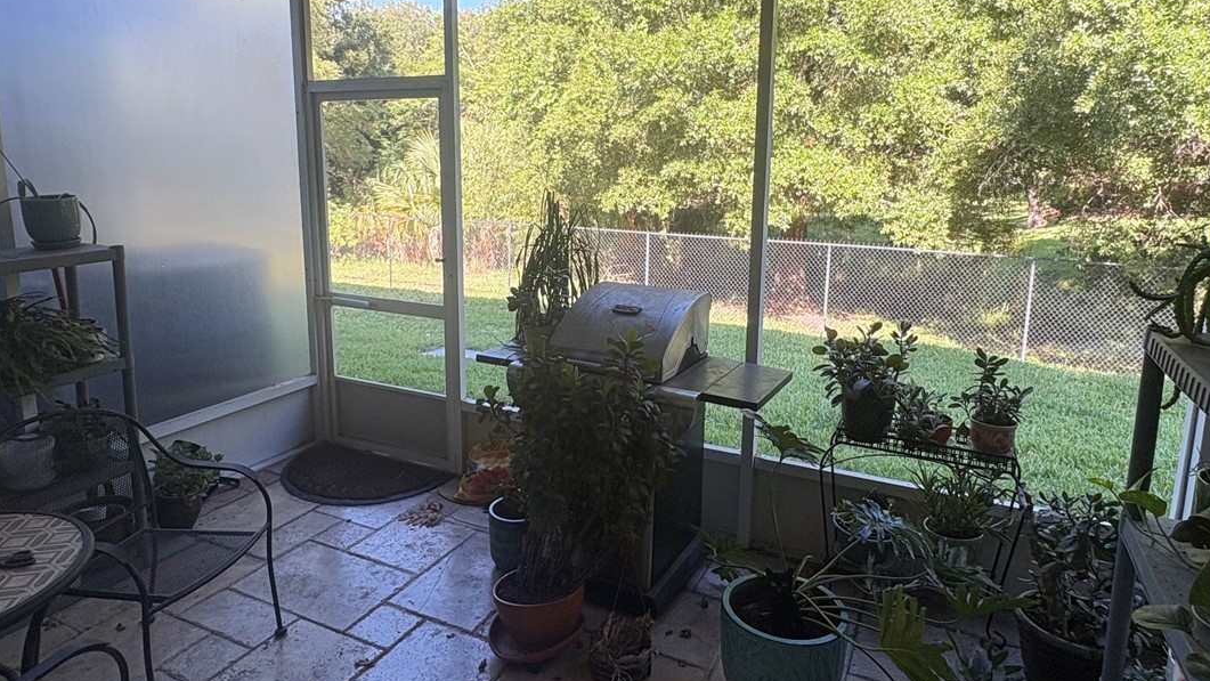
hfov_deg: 78.7
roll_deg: -0.8
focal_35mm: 23
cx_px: 600
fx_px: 738
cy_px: 285
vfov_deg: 49.3
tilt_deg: -10.1
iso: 40
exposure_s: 1/99
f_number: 2.2
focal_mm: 2.22
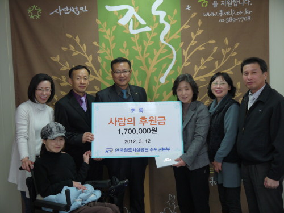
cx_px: 142
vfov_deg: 32.9
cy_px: 106
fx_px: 361
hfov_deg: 42.9
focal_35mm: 44
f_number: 4.4
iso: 320
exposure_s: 1/60
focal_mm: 22
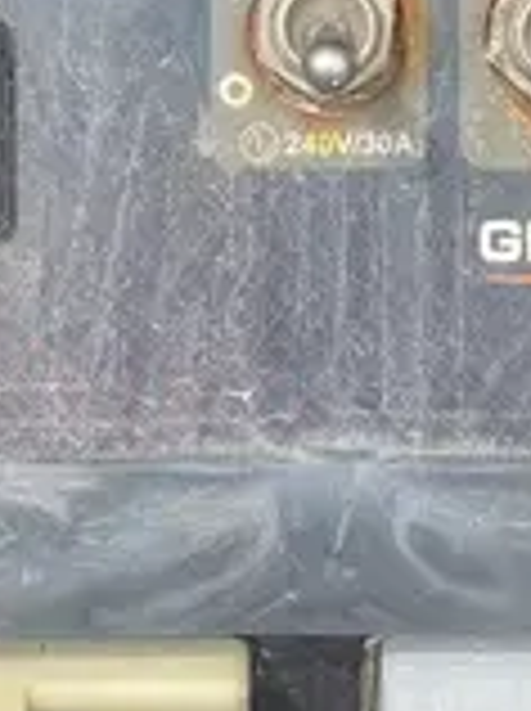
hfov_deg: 12.2
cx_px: 356
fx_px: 2482
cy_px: 115
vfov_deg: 16.2
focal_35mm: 121
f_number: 1.8
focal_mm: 4.25
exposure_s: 1/706
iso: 32
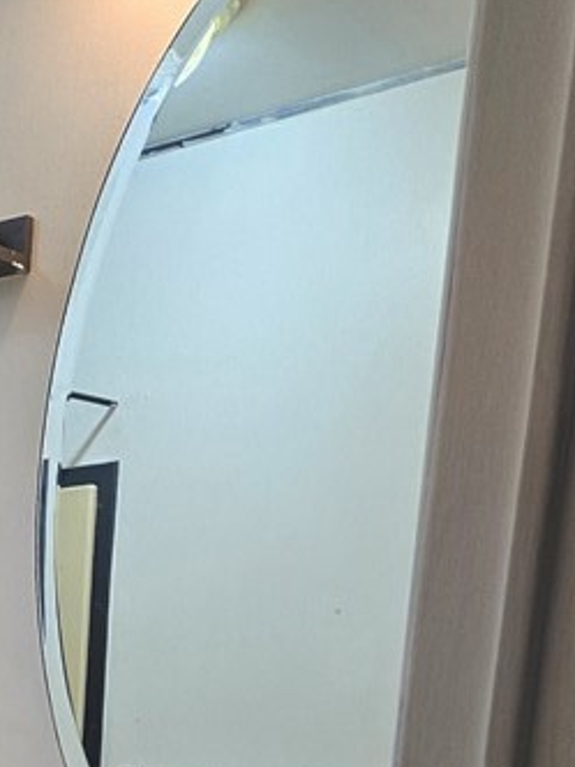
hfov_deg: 19.0
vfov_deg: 23.1
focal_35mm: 71
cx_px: -201
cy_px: 1095
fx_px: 1572
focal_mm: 5.4
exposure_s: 1/120
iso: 250
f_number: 1.8
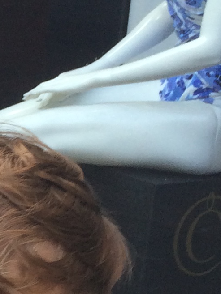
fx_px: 1225
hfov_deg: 9.3
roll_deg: +0.2
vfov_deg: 13.6
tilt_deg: -18.8
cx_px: -288
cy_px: 229
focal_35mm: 144
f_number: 2.2
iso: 50
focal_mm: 4.15
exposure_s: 1/120
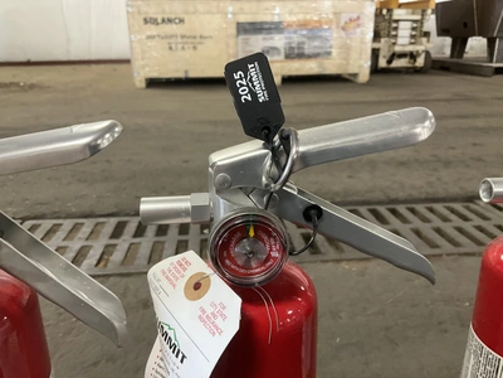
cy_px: 189
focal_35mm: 29
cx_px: 252
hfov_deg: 61.7
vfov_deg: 48.2
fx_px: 421
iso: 200
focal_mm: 3
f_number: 1.8
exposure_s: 1/60
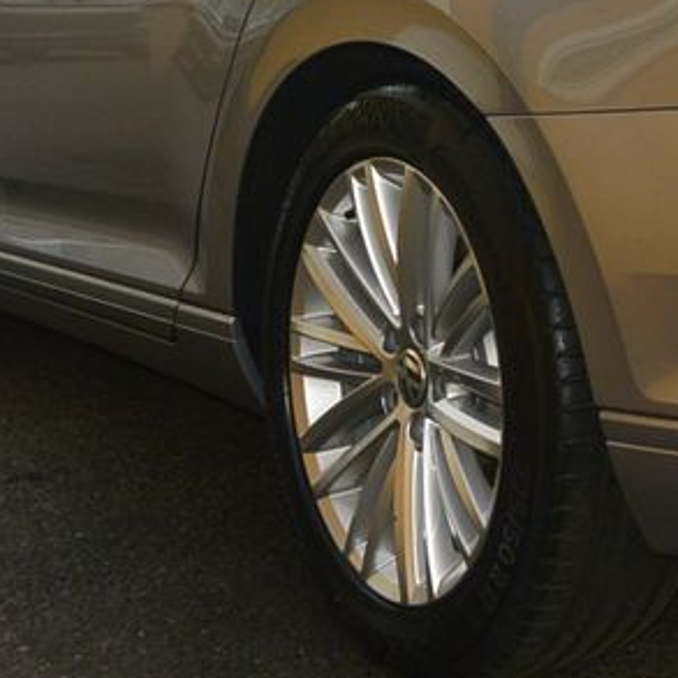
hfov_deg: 18.9
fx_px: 1906
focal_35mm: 86
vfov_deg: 19.8
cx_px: 849
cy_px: 59
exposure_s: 1/250
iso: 160
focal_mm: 11
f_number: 5
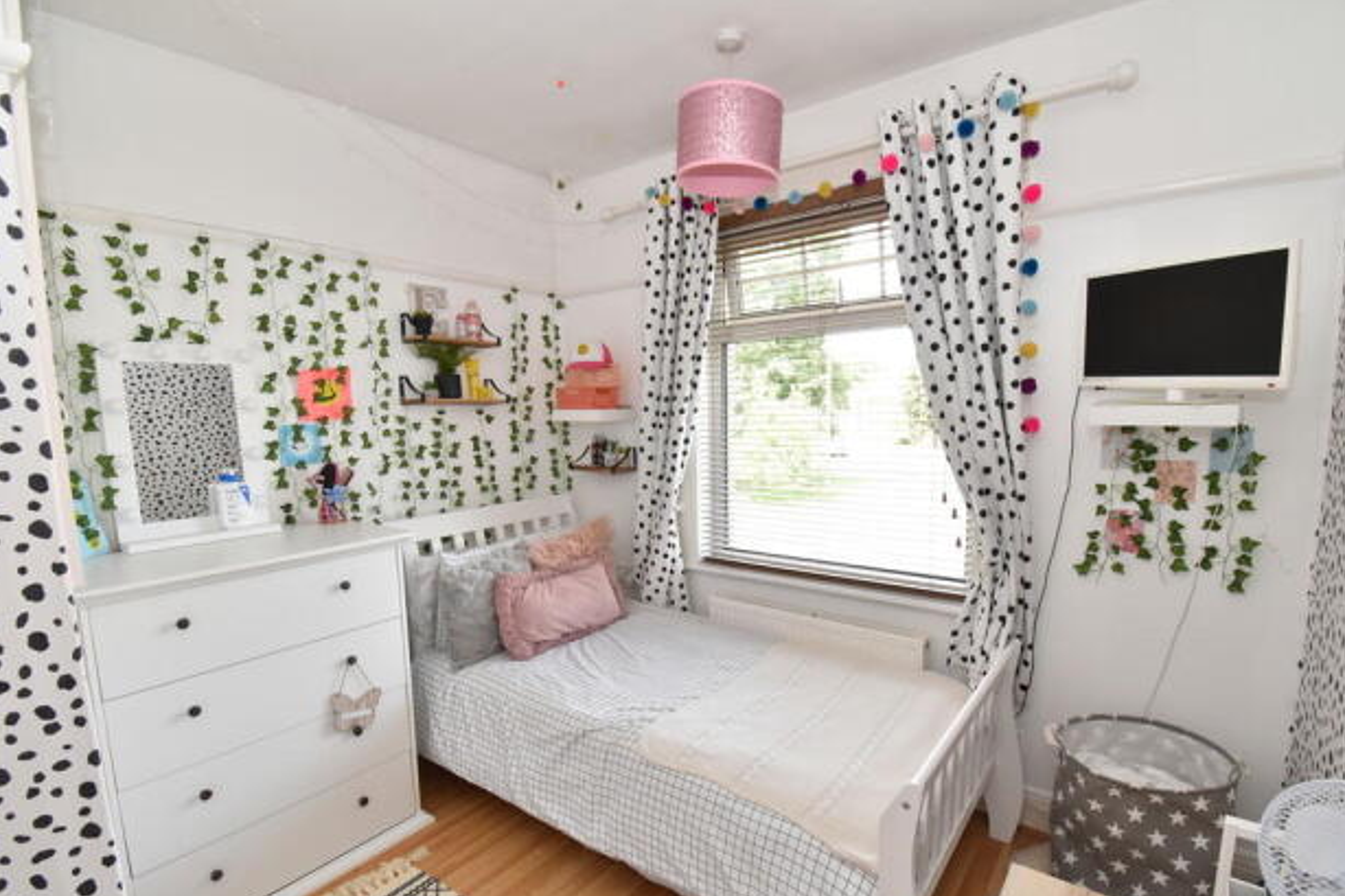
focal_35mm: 16
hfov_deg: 96.7
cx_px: 665
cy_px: 472
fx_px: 598
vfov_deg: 73.7
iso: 800
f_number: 7.1
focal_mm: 10
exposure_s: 1/80
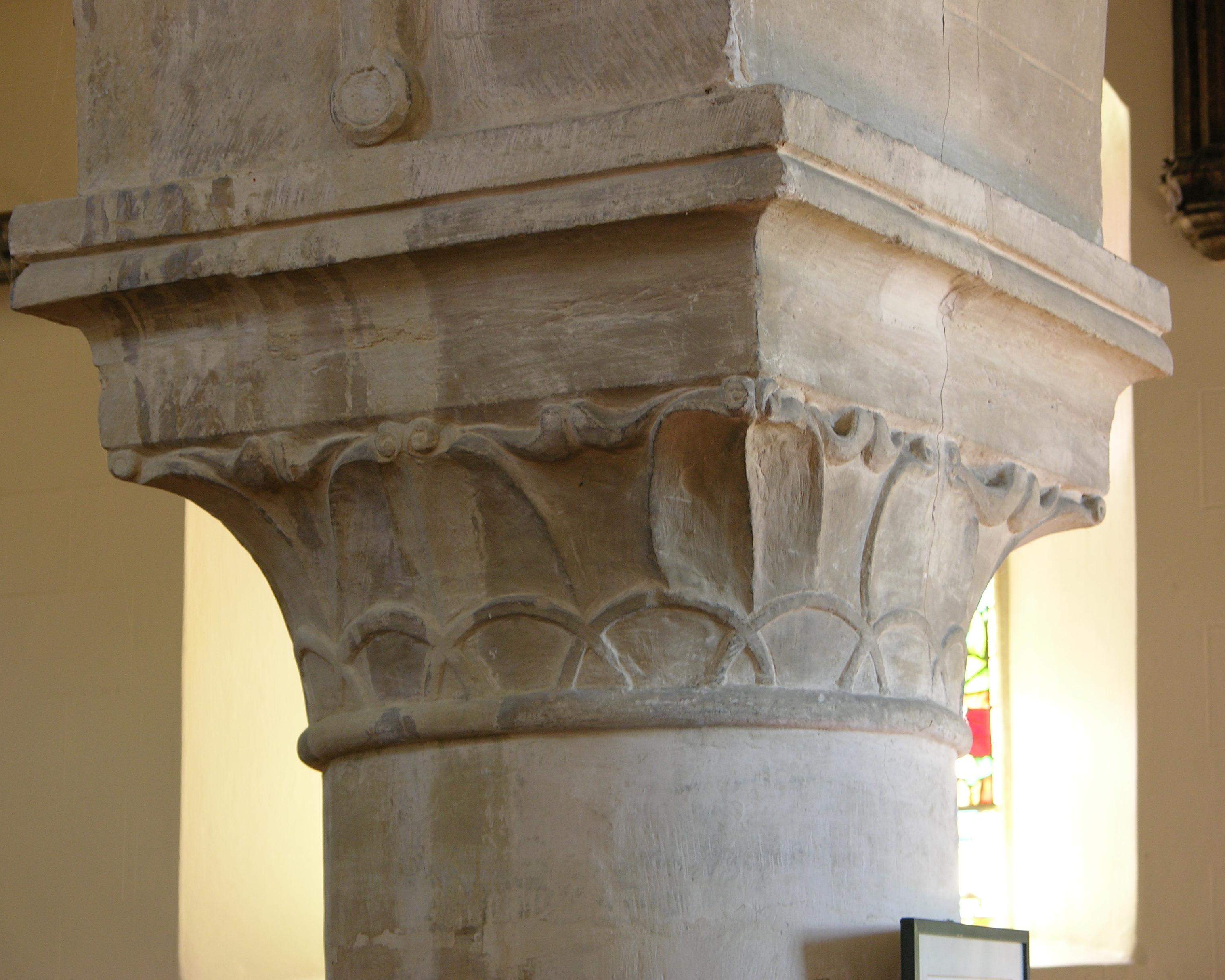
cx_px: 577
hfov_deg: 15.3
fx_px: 4568
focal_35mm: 126
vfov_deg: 12.2
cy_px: 487
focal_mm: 29.5
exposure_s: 1/3.9
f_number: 3.7
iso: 75
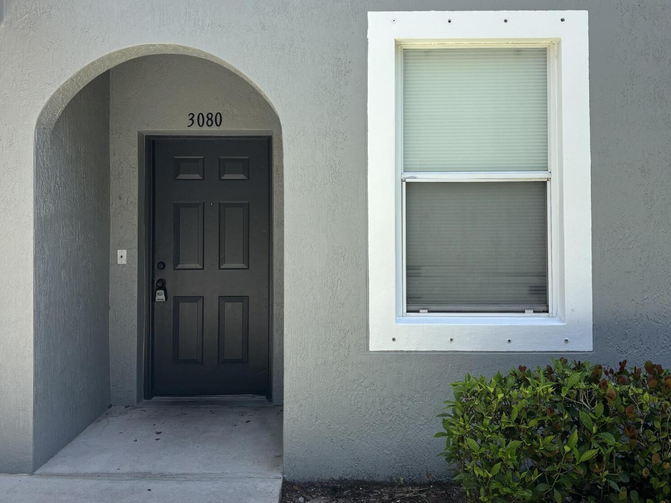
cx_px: 335
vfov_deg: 40.5
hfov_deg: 52.6
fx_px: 678
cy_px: 206
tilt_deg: +1.0
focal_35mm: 35
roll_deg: -0.2
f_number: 1.6
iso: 50
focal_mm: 5.96
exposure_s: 1/1164
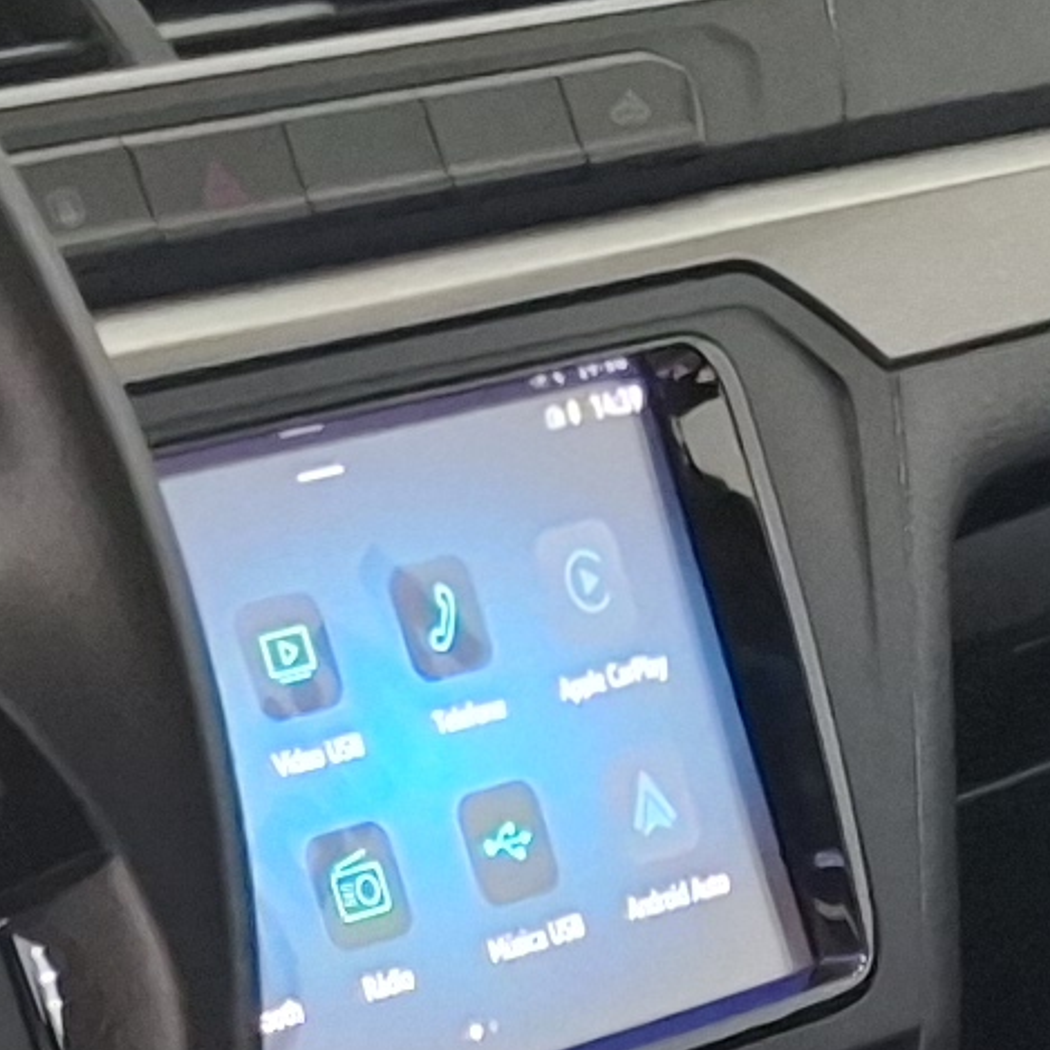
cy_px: 2071
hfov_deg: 9.9
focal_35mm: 177
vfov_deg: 9.3
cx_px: 806
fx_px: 6074
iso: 800
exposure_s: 1/20
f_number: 1.8
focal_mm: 5.54
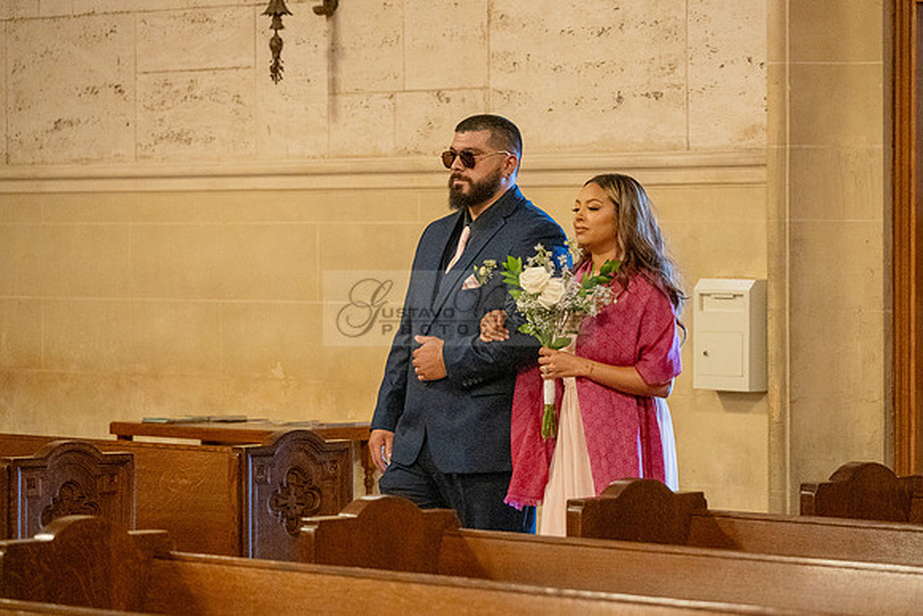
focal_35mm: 141
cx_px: 535
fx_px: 3620
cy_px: 313
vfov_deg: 9.7
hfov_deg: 14.5
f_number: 4
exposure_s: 1/250
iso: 3200
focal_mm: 120
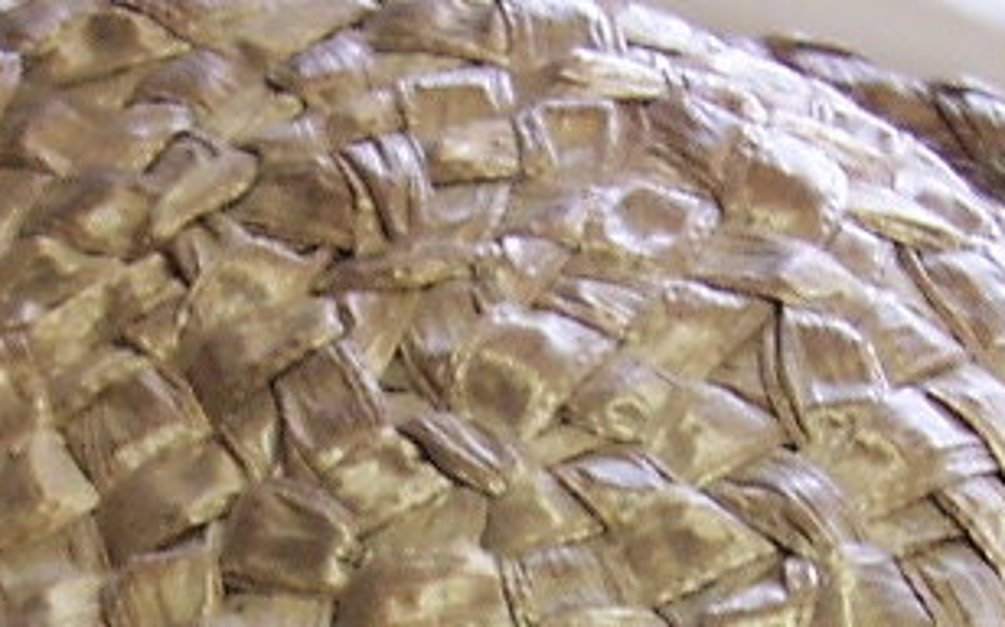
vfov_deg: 8.3
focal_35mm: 153
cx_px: 238
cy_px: 1025
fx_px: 4188
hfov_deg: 13.6
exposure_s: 1/45
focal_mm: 5.6
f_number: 2.8
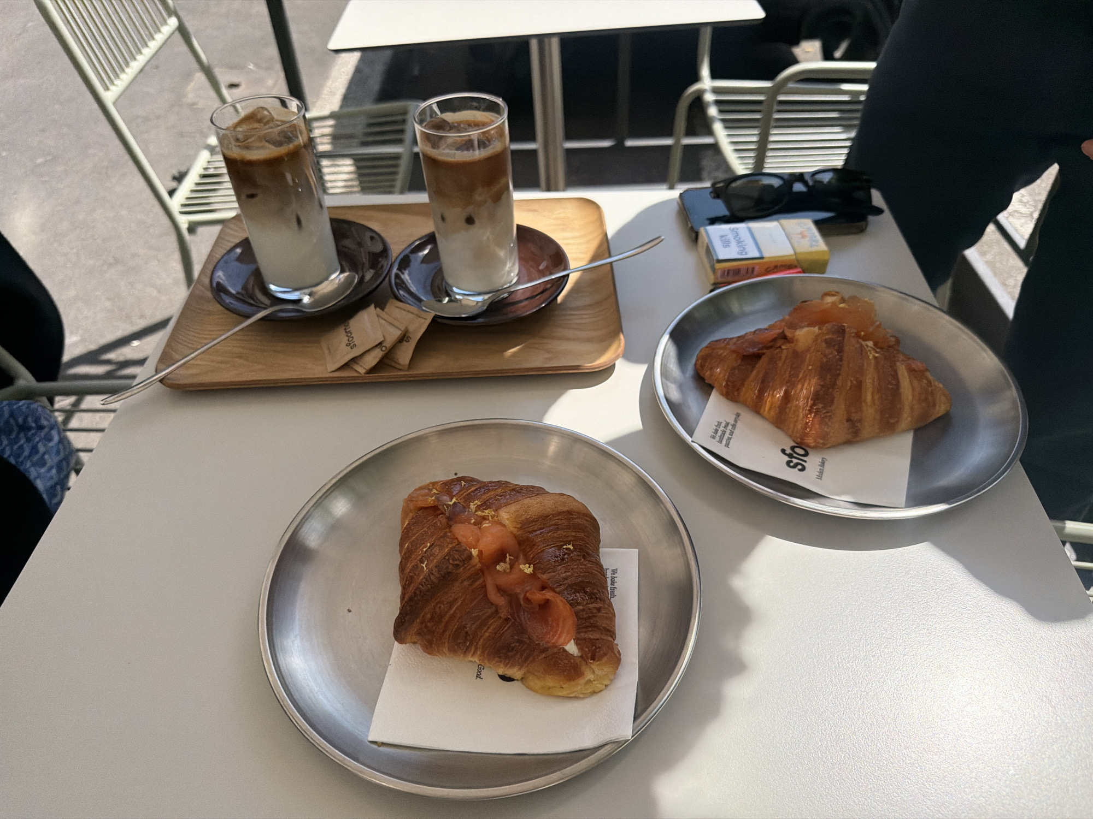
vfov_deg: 56.8
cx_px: 546
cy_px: 410
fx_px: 758
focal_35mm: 24
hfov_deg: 71.6
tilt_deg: -45.4
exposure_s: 1/32258
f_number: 1.78
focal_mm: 6.76
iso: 640
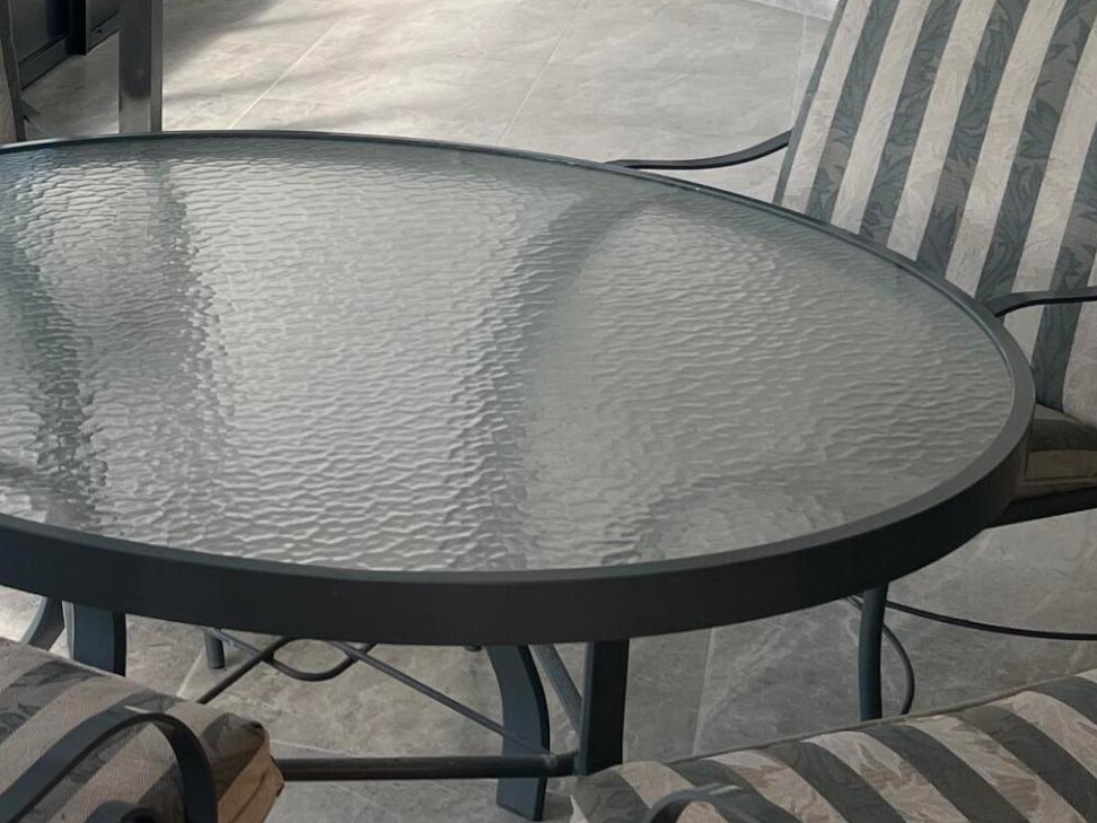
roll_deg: +0.3
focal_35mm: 77
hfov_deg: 24.2
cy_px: -55
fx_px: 2440
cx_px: 8
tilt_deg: -12.7
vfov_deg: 18.5
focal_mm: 5.7
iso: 50
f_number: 1.5
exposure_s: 1/401
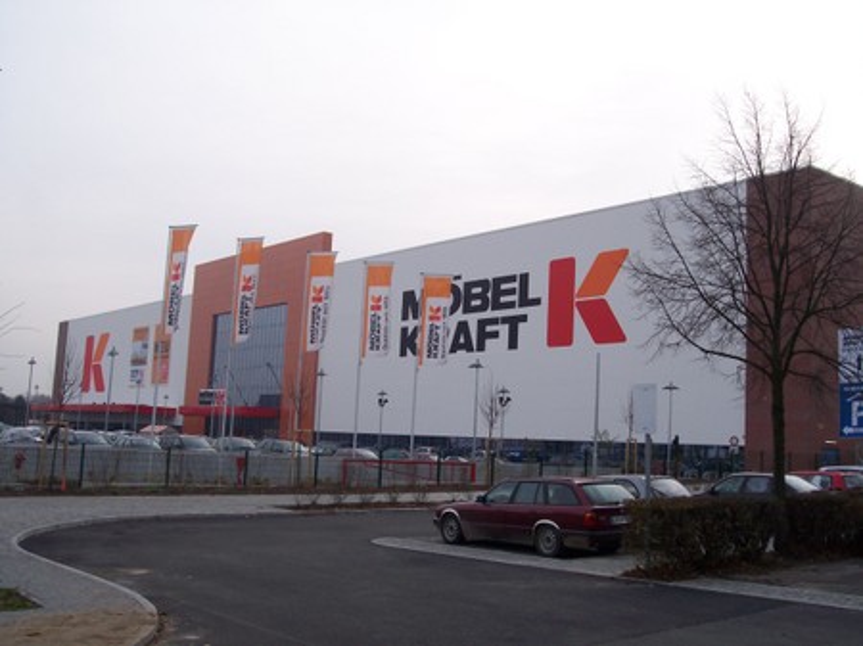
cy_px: 323
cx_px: 432
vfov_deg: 37.7
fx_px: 947
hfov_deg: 49.0
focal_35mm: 38
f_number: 4.8
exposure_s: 1/350
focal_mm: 8
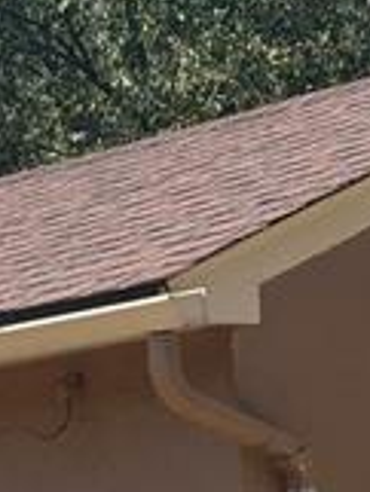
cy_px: 691
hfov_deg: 6.5
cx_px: 41
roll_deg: +1.6
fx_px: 3259
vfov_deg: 8.5
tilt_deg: +0.3
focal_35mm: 229
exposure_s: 1/3425
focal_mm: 6.76
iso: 64
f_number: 1.78
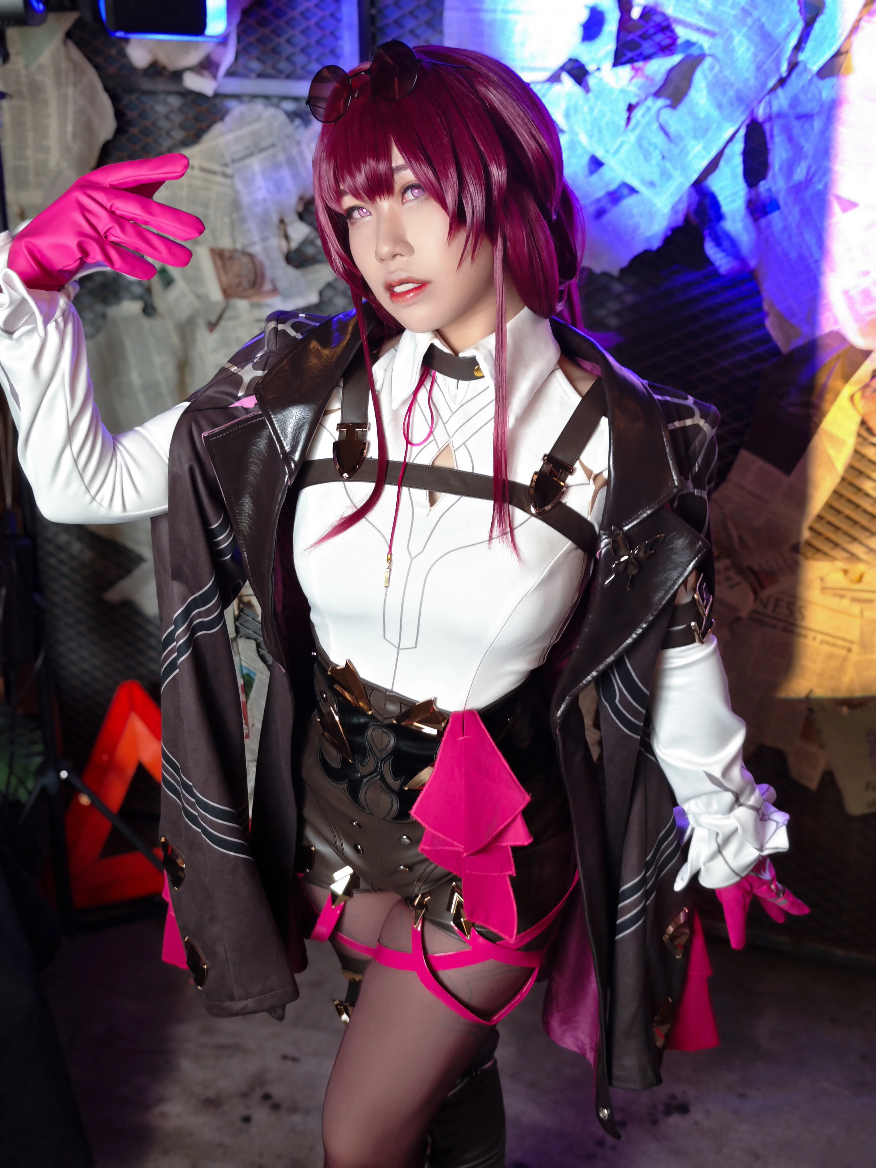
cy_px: 584
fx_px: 1687
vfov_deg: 38.2
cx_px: 438
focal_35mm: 50
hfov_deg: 29.1
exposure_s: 1/60
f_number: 1.6
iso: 160
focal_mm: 8.72
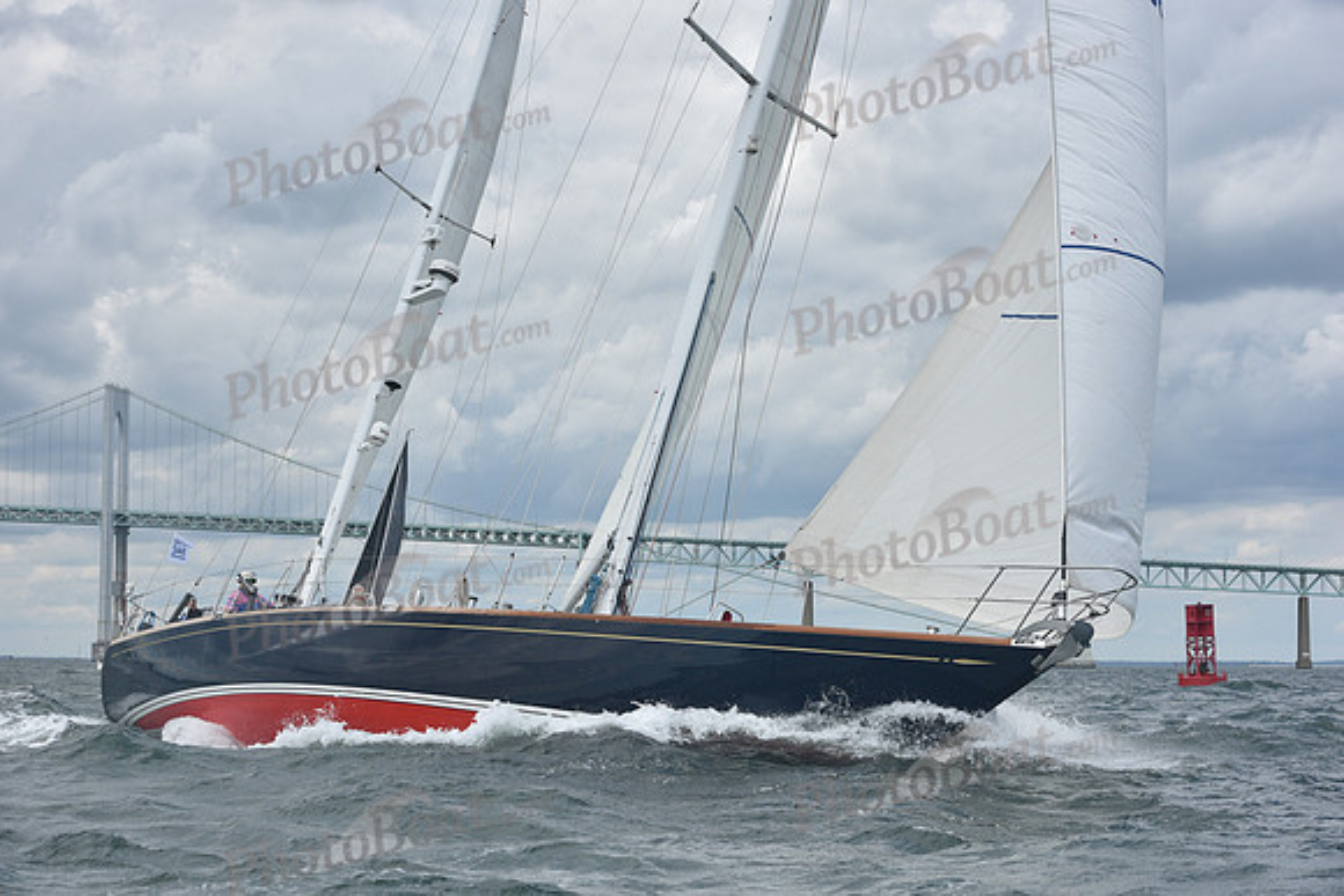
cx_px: 672
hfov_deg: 28.8
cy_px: 448
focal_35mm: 70
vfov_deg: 19.5
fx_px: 2614
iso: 250
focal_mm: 70
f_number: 8
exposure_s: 1/1000
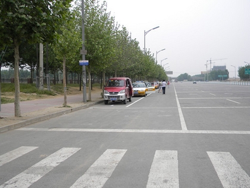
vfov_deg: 39.7
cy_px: 94
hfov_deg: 51.4
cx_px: 125
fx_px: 260
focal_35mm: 36
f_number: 3.7
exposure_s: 1/414
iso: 80
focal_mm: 6.4
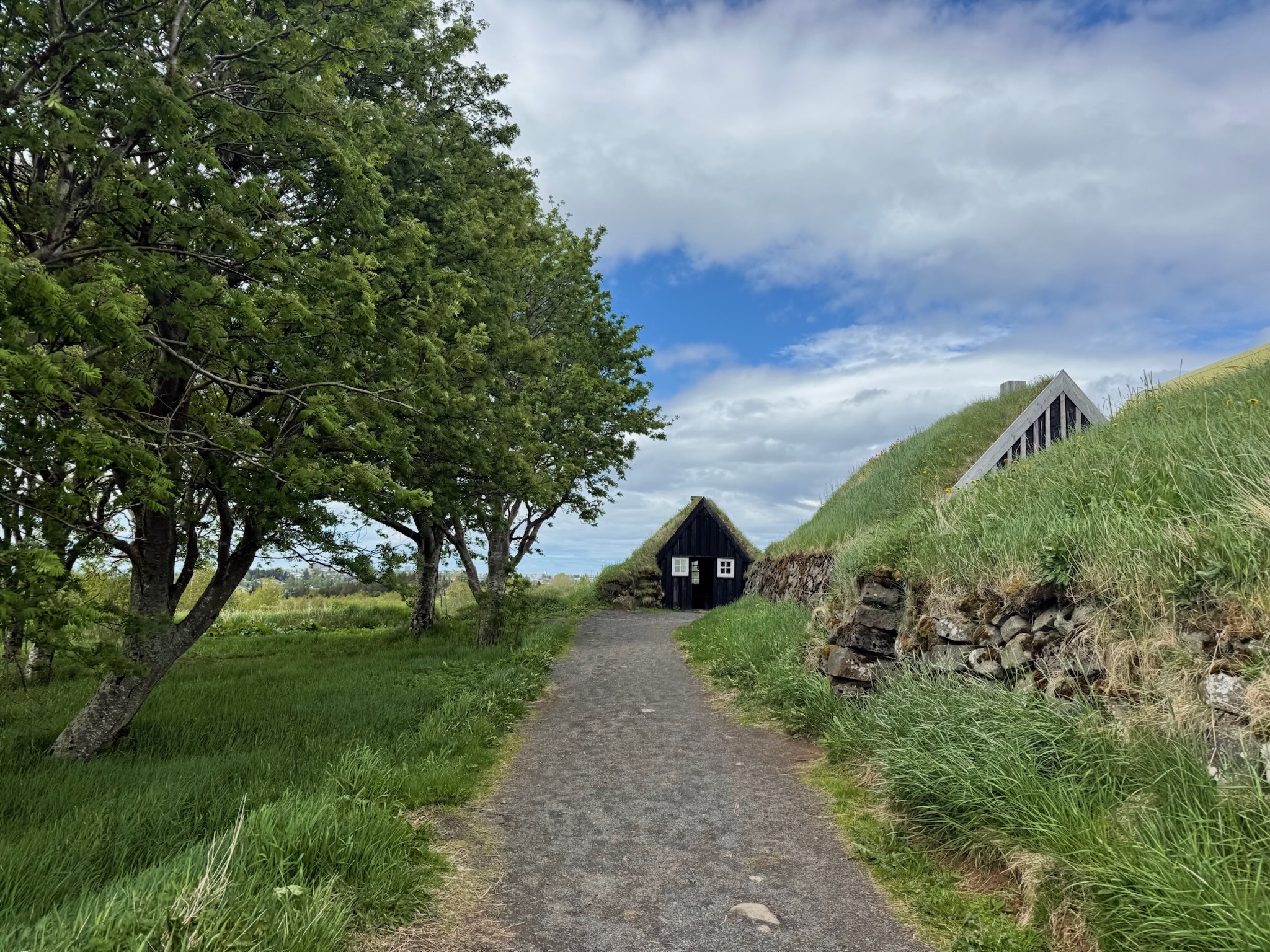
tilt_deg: +5.6
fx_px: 881
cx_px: 635
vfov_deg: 56.8
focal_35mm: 24
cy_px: 476
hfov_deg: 71.6
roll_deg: +0.5
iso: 80
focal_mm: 6.76
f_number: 1.78
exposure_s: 1/4673
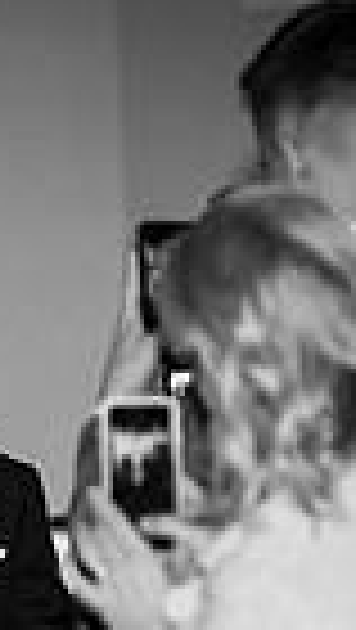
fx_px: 9074
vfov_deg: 4.0
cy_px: 885
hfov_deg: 2.2
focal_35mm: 542
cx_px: -197
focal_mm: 100
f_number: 2.8
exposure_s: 1/250
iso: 400
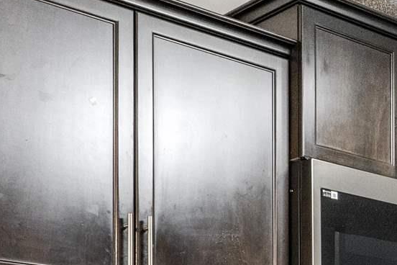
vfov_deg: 13.5
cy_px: 465
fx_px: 1012
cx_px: 653
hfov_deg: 18.6
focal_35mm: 92
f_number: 9.5
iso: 200
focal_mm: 11
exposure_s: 1
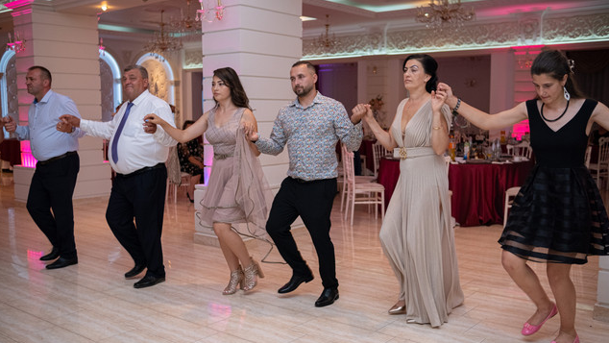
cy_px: 189
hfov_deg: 54.0
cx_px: 303
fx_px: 598
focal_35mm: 37
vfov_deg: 32.0
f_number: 2
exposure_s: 1/125
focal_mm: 23
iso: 640
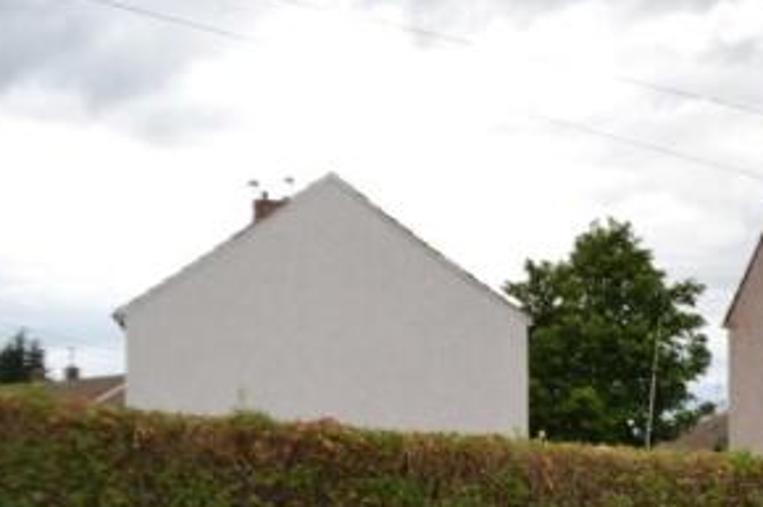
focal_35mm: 61
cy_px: 395
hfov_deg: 32.3
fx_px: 1292
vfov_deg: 22.0
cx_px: 570
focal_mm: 18
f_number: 4.5
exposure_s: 1/200
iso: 100
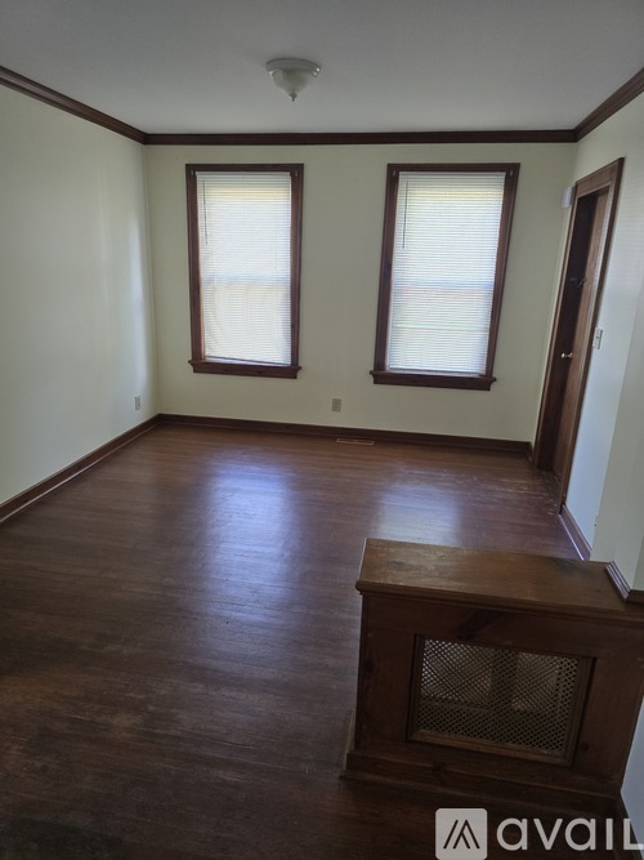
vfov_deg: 73.9
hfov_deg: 58.9
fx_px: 571
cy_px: 430
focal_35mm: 23
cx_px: 322
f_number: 1.7
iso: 320
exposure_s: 1/120
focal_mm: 6.3
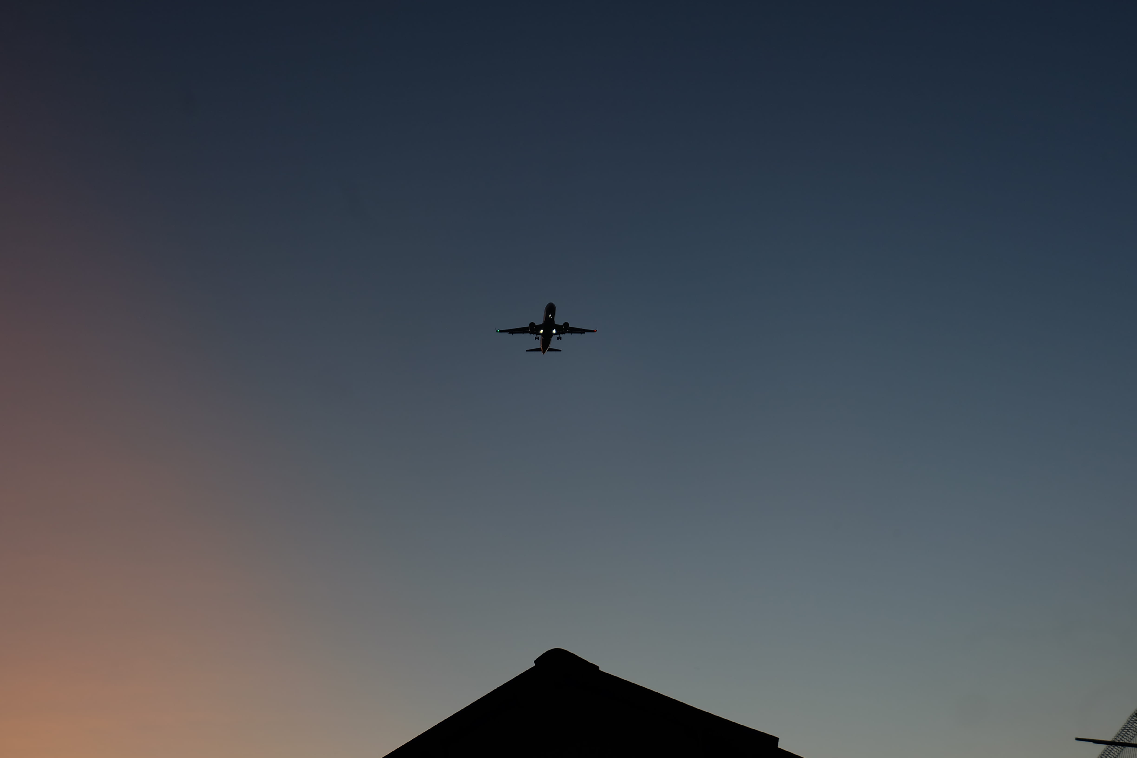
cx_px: 568
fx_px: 1484
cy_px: 379
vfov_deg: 28.6
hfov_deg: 41.9
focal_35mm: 47
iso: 200
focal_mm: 31
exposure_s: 1/75
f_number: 4.7
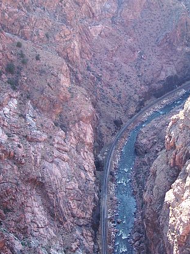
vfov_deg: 32.2
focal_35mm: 60
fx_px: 439
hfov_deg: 24.1
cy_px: 136
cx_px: 144
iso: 100
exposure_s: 1/90
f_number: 2.8
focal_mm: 8
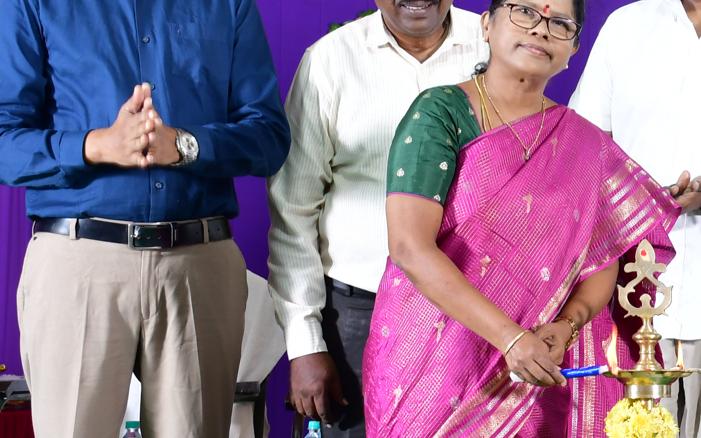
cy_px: 251
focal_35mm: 142
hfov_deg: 14.2
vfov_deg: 9.2
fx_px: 2713
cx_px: 857
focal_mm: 34
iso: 400
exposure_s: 1/125
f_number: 7.1
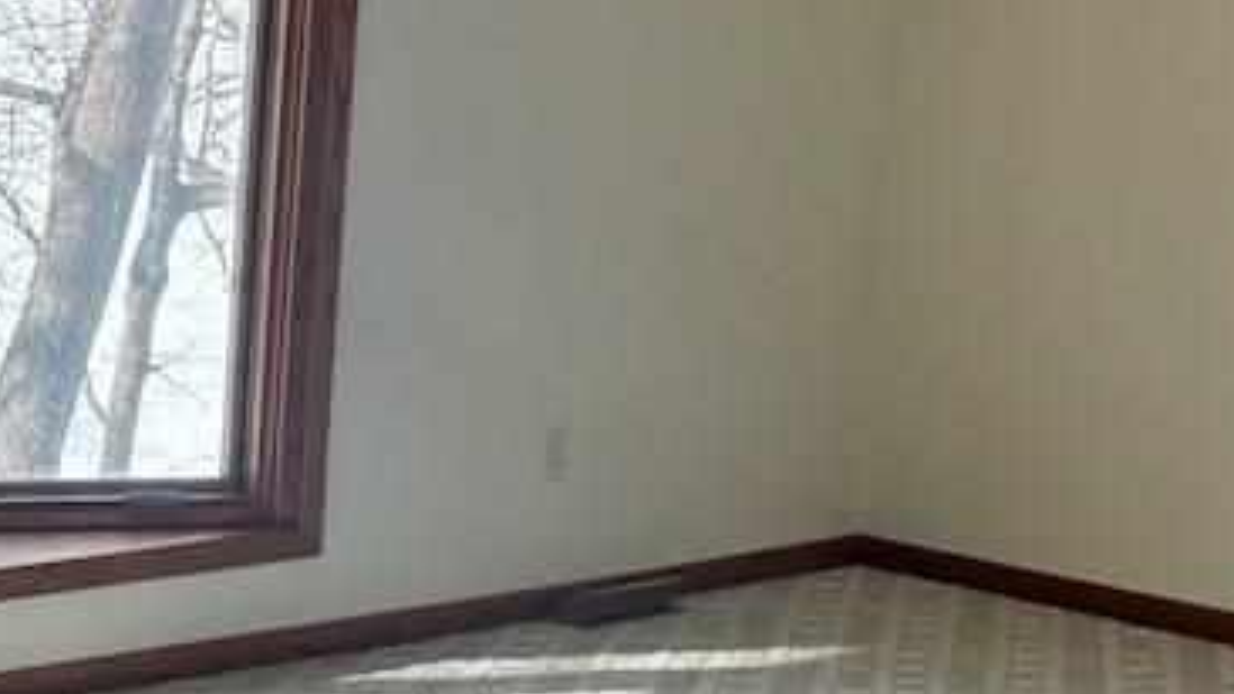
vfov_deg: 12.2
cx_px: -506
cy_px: 455
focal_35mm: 99
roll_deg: -0.3
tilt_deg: -10.2
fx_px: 3240
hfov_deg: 19.4
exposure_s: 1/380
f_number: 1.6
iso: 50
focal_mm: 5.96
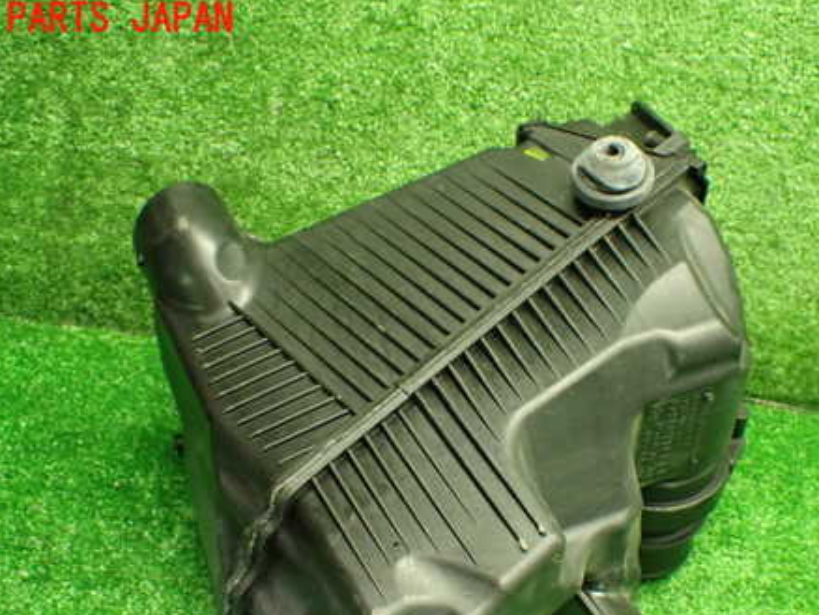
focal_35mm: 52
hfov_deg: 36.8
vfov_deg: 27.9
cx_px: 454
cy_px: 417
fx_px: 1231
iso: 800
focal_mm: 6.83
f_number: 2.7
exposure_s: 1/40
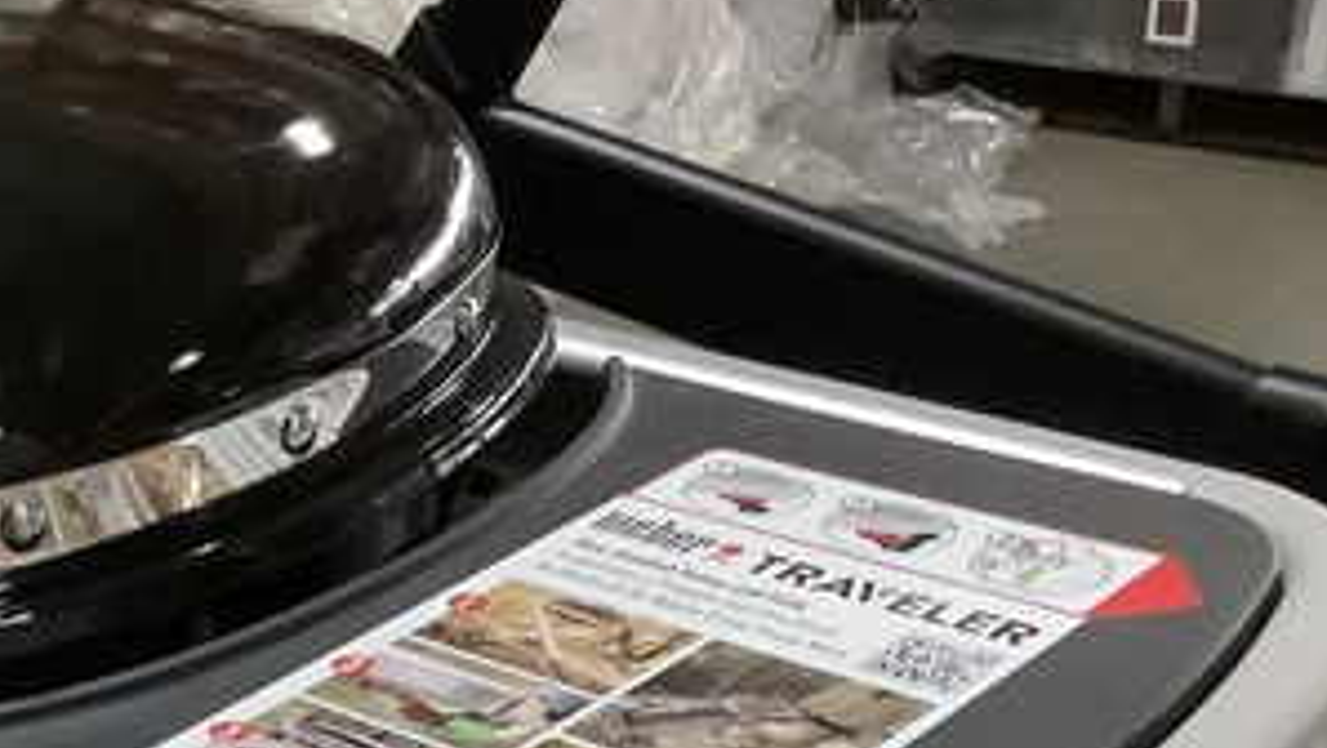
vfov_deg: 13.5
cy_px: 1111
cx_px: -13
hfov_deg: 23.9
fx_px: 2992
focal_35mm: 85
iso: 640
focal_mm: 3.3
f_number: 2.4
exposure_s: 1/30
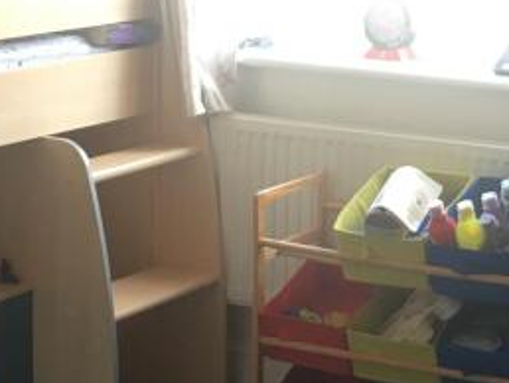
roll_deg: -1.6
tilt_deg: -9.3
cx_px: 385
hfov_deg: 17.0
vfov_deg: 12.9
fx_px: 1693
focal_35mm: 115
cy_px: 116
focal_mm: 4.15
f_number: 2.2
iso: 64
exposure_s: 1/33
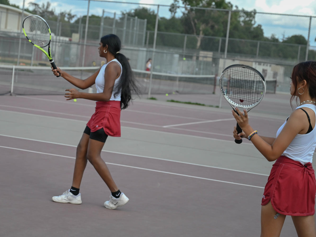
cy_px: 119
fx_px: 694
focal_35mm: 76
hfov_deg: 25.7
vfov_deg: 19.4
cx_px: 153
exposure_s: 1/2500
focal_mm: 70
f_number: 4
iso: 800
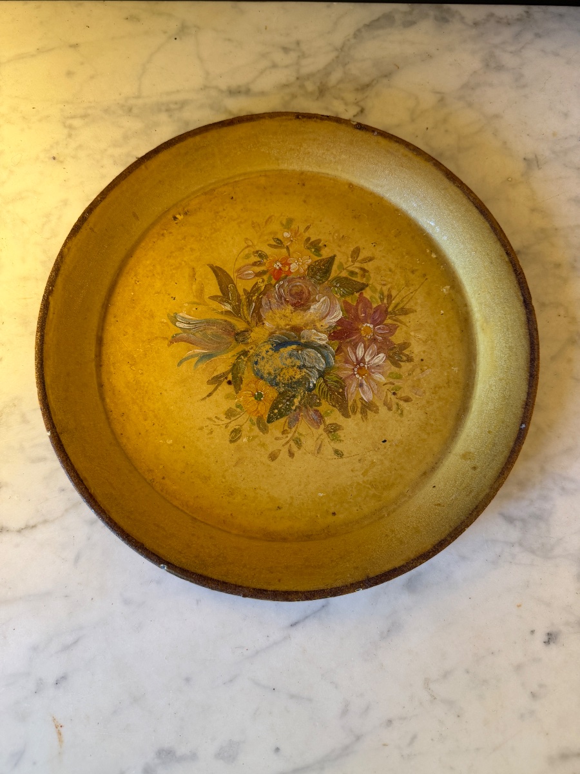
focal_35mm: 24
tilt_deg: -77.7
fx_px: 536
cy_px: 387
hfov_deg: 56.8
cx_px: 290
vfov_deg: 71.6
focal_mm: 6.76
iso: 200
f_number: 1.78
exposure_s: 1/68
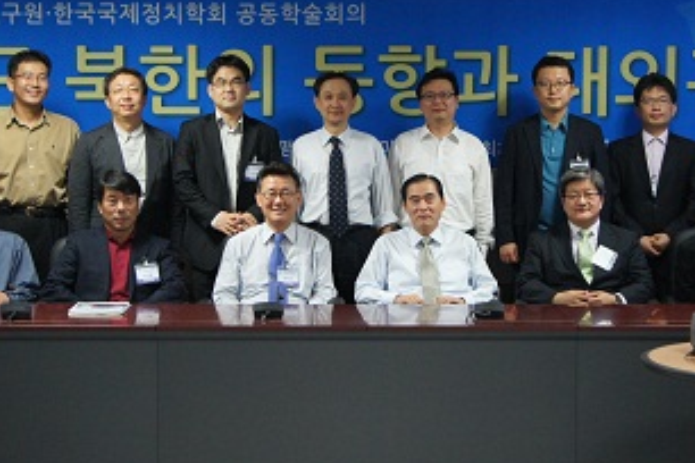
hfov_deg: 24.2
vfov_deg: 16.3
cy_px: 201
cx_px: 402
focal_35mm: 84
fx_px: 1622
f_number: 5
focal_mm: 40
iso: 1600
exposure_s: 1/60
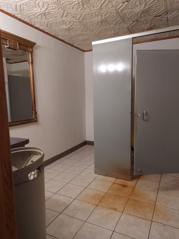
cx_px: 90
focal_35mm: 25
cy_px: 120
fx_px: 172
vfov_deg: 69.4
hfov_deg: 54.9
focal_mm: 4.6
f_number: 2
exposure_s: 1/40
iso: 400
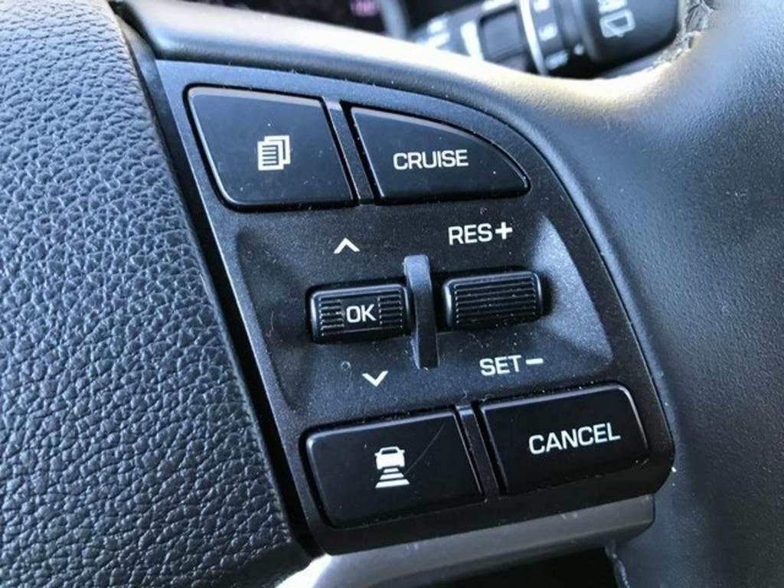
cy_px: 294
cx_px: 392
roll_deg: +1.7
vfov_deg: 49.7
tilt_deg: -31.1
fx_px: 634
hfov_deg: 63.4
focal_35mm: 28
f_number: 1.8
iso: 40
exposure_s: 1/15
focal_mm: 3.99
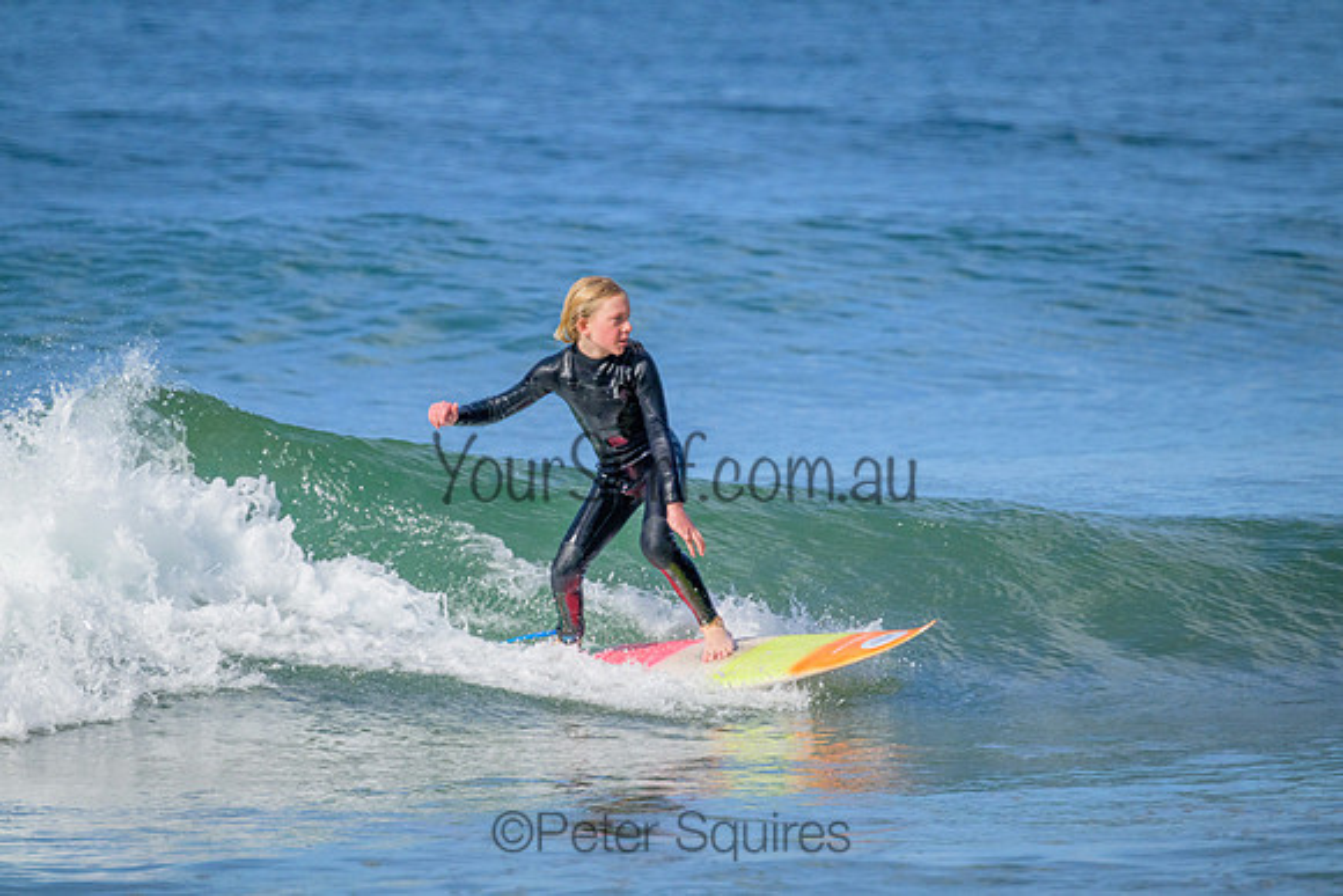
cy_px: 448
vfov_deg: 1.7
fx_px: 29850
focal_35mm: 800
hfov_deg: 2.6
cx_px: 672
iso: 2000
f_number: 11
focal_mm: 800
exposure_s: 1/1600
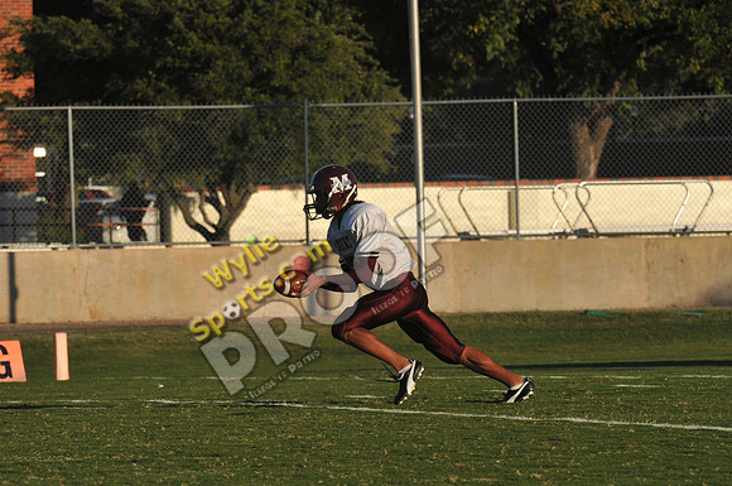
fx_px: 5635
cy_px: 243
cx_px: 366
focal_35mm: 278
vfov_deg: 4.9
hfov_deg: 7.4
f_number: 6.3
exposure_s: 1/3200
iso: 640
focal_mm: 185
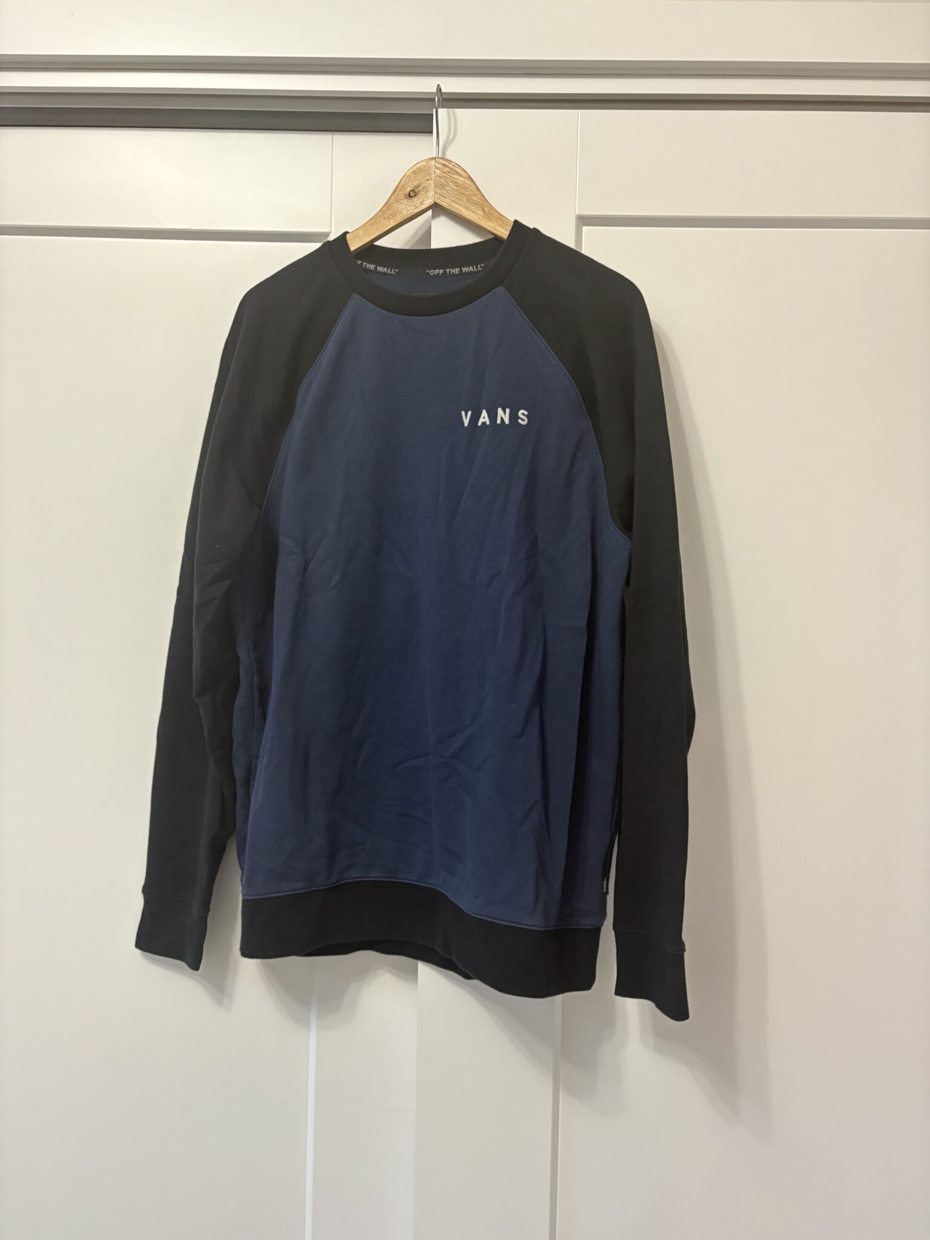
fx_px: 931
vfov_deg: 67.3
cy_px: 620
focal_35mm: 26
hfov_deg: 53.1
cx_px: 465
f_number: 1.6
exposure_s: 1/60
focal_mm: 5.96
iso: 250
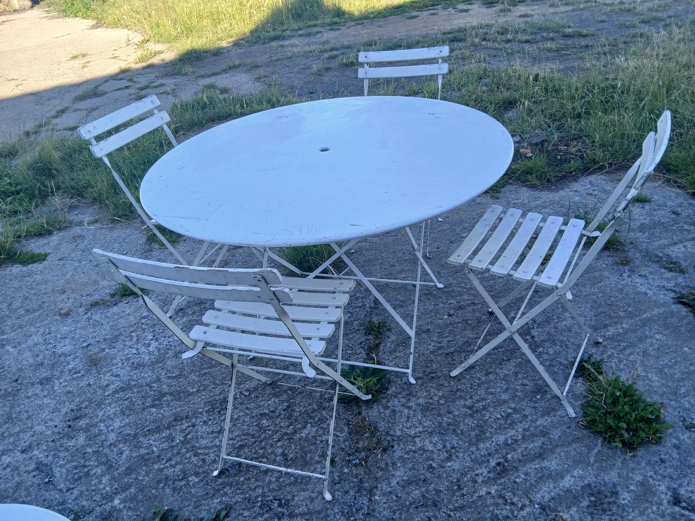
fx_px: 522
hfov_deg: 67.3
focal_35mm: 26
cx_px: 348
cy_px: 260
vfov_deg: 53.1
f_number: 1.8
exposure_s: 1/134
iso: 20
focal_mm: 3.98
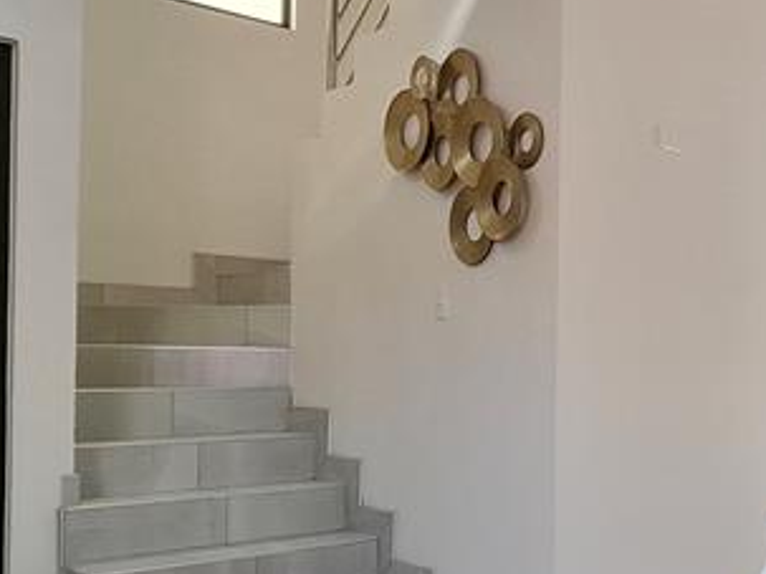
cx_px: 882
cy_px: 364
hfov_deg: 35.4
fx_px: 973
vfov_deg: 32.7
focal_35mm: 44
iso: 40
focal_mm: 1.74
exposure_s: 1/60
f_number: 2.2
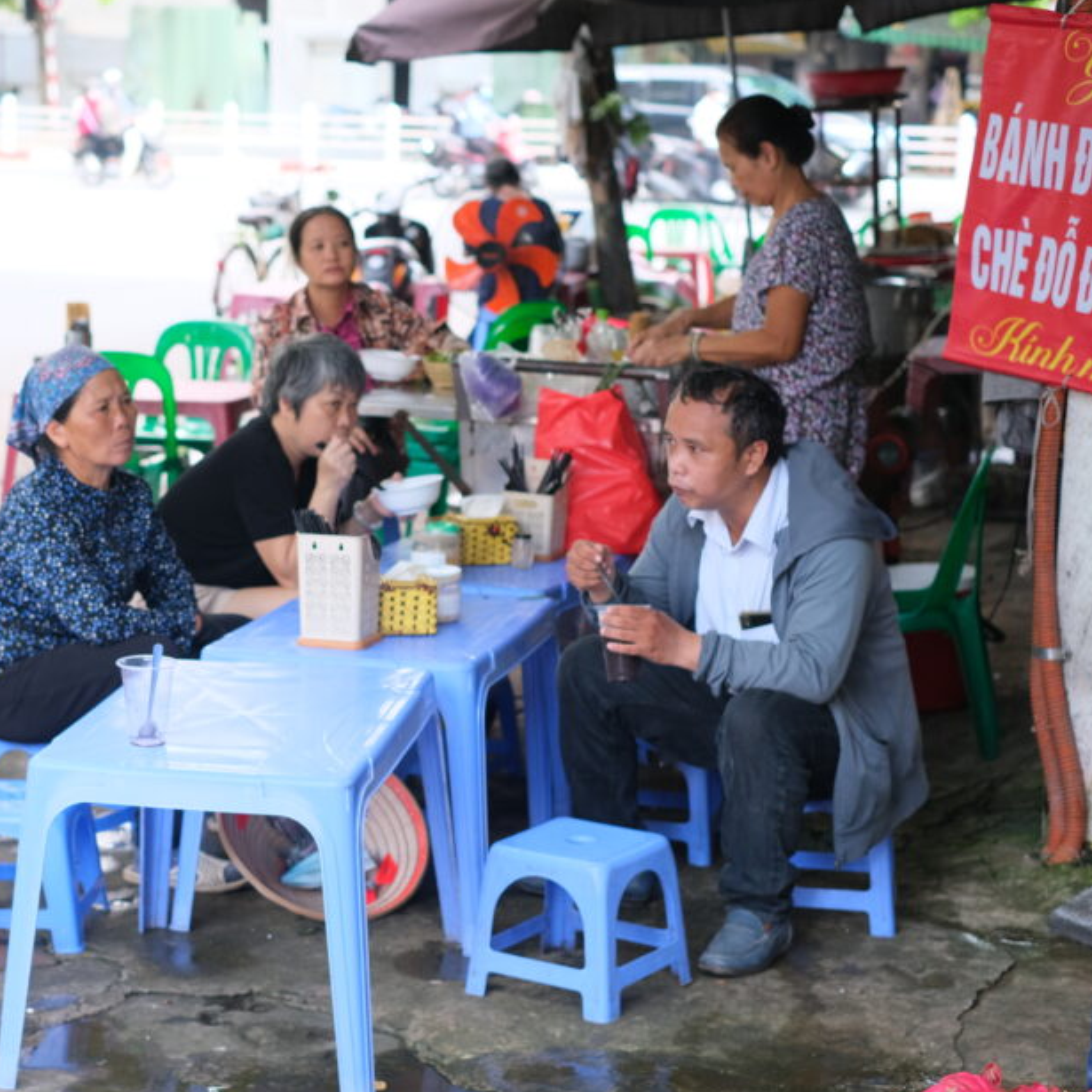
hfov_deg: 22.9
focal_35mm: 75
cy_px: 597
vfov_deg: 23.0
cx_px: 323
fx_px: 2677
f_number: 2.2
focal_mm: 35
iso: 320
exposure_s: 1/160
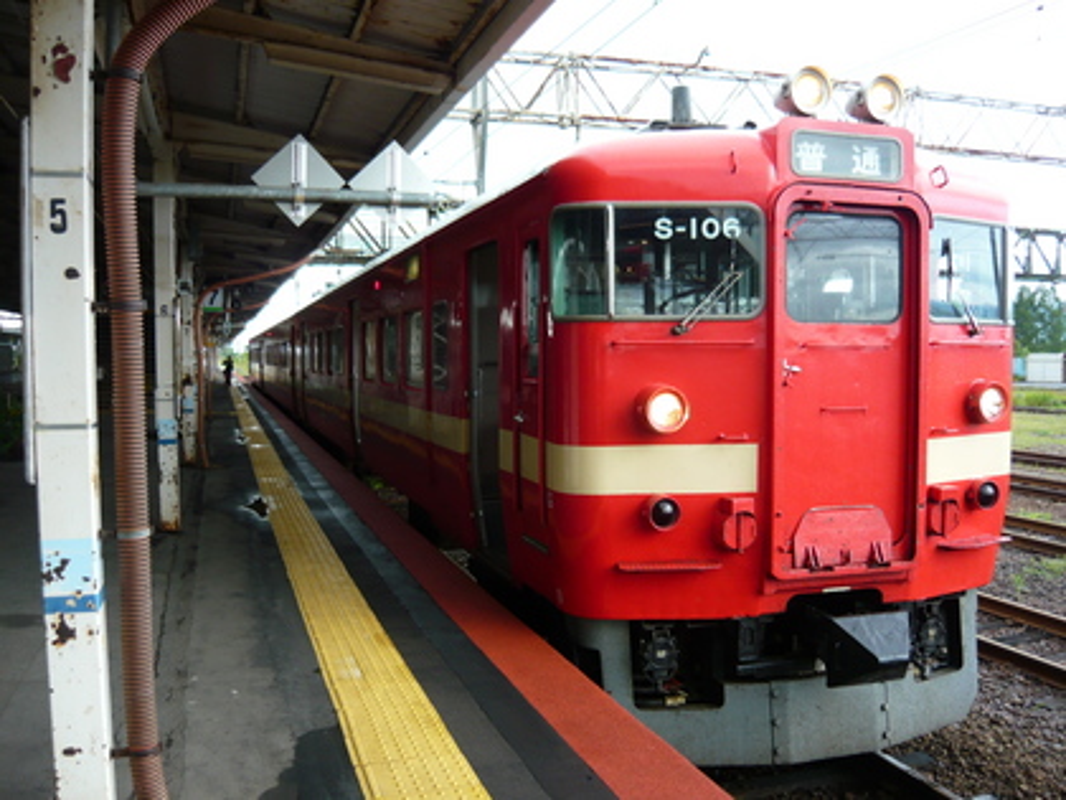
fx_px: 1016
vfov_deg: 42.9
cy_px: 400
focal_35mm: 33
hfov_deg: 55.4
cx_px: 533
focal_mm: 5.5
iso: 100
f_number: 2.8
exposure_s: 1/125
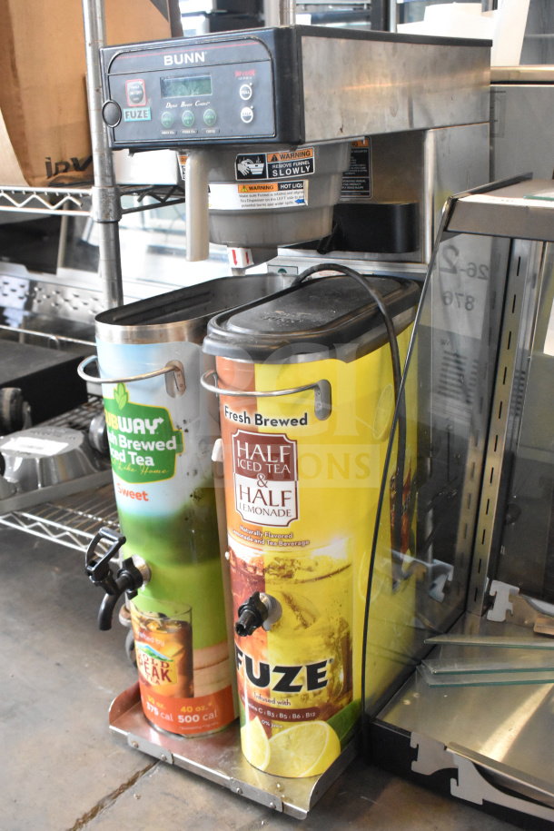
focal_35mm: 39
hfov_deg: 34.2
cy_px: 416
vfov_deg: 49.6
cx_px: 277
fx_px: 900
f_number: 6.3
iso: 6400
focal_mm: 26
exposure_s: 1/160
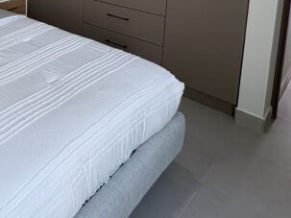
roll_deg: +0.1
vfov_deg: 31.9
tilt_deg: -6.9
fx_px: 311
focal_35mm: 37
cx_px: -31
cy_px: -46
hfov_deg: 40.3
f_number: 2.2
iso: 125
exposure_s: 1/120
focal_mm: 2.22
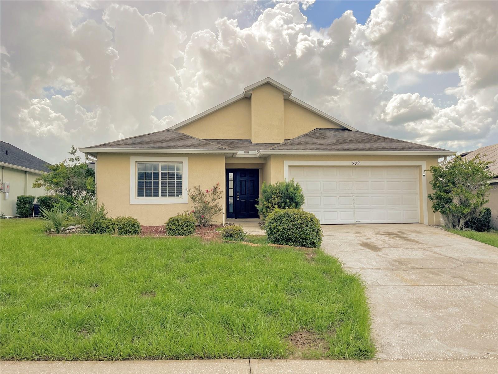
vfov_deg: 53.1
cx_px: 249
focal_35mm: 26
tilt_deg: +3.2
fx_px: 374
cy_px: 187
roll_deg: +1.1
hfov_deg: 67.3
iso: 50
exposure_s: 1/3876
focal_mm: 5.1
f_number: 1.6
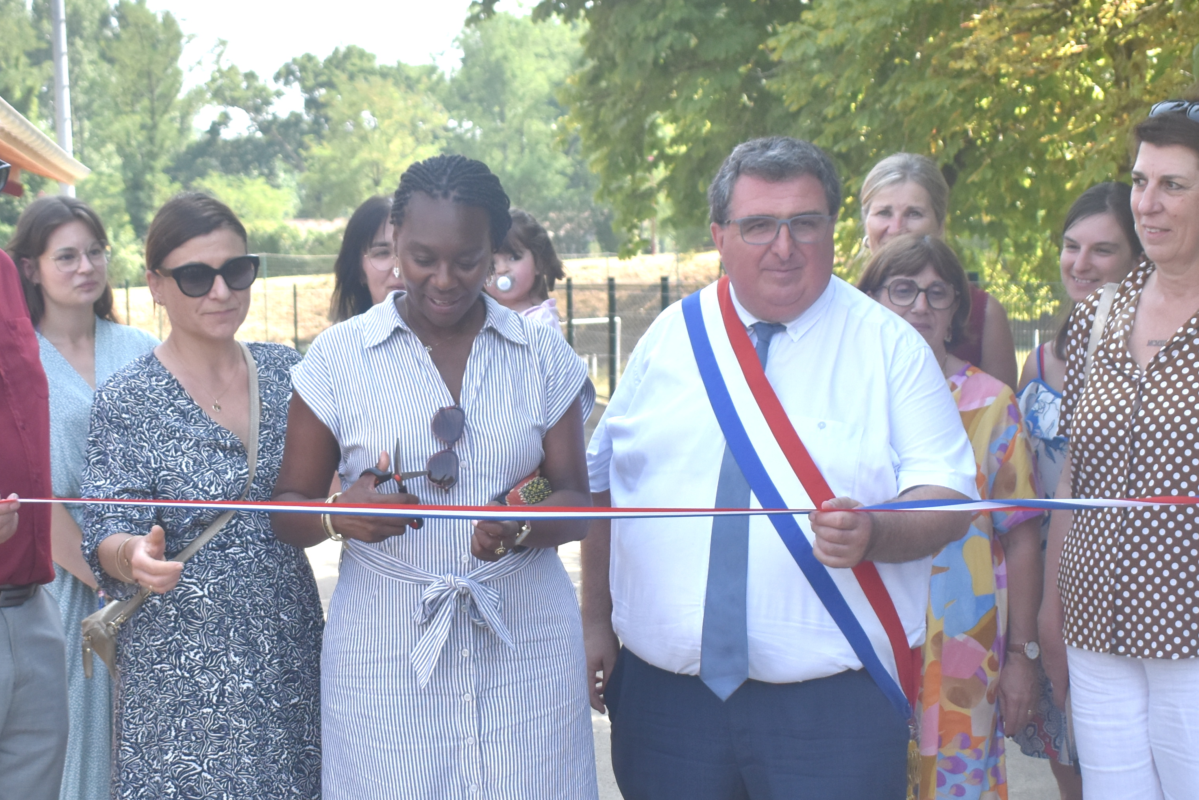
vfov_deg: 20.8
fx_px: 2165
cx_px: 510
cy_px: 593
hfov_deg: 30.9
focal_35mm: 65
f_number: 4.5
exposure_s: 1/1250
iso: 400
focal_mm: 22
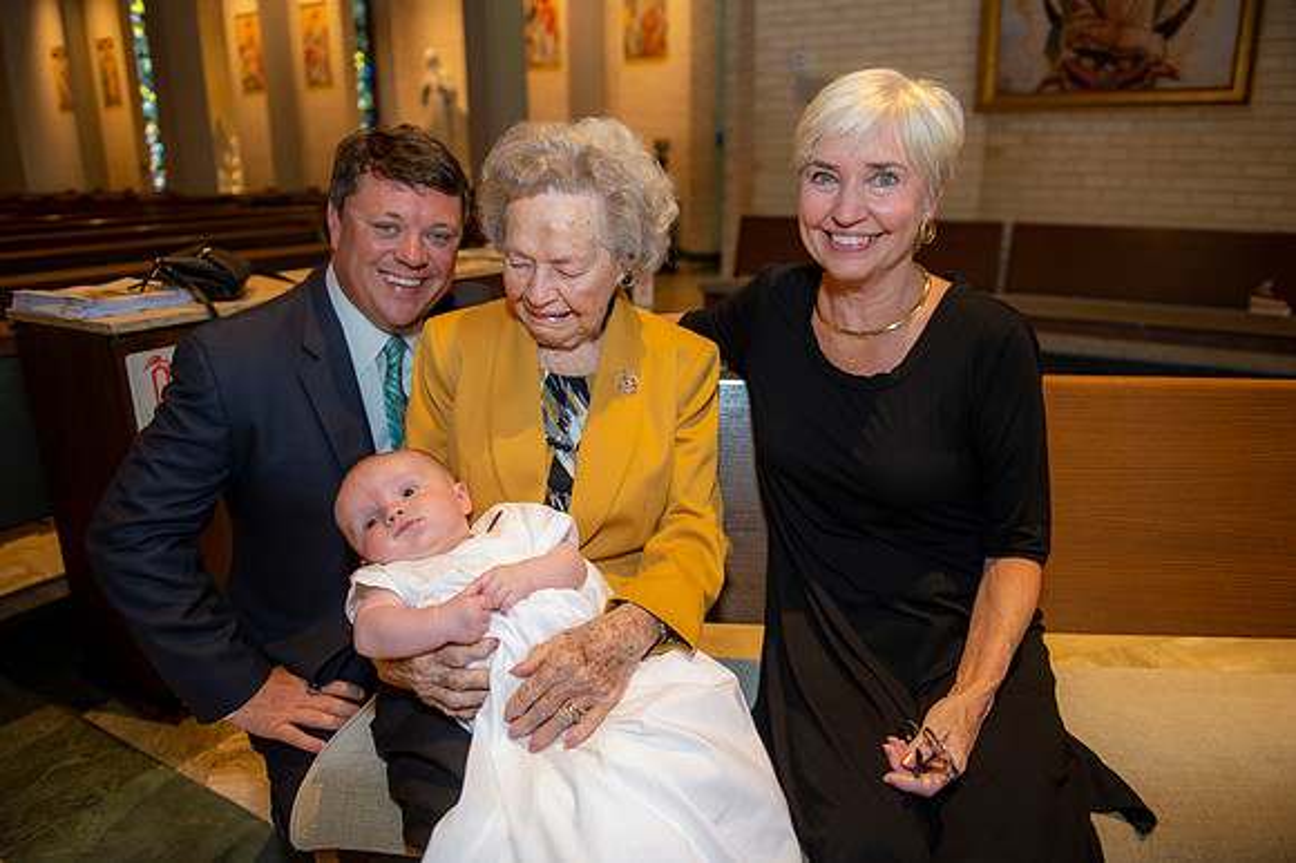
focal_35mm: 26
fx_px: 935
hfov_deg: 69.4
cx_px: 648
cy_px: 432
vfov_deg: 49.5
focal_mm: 26
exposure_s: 1/100
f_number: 2.8
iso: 900
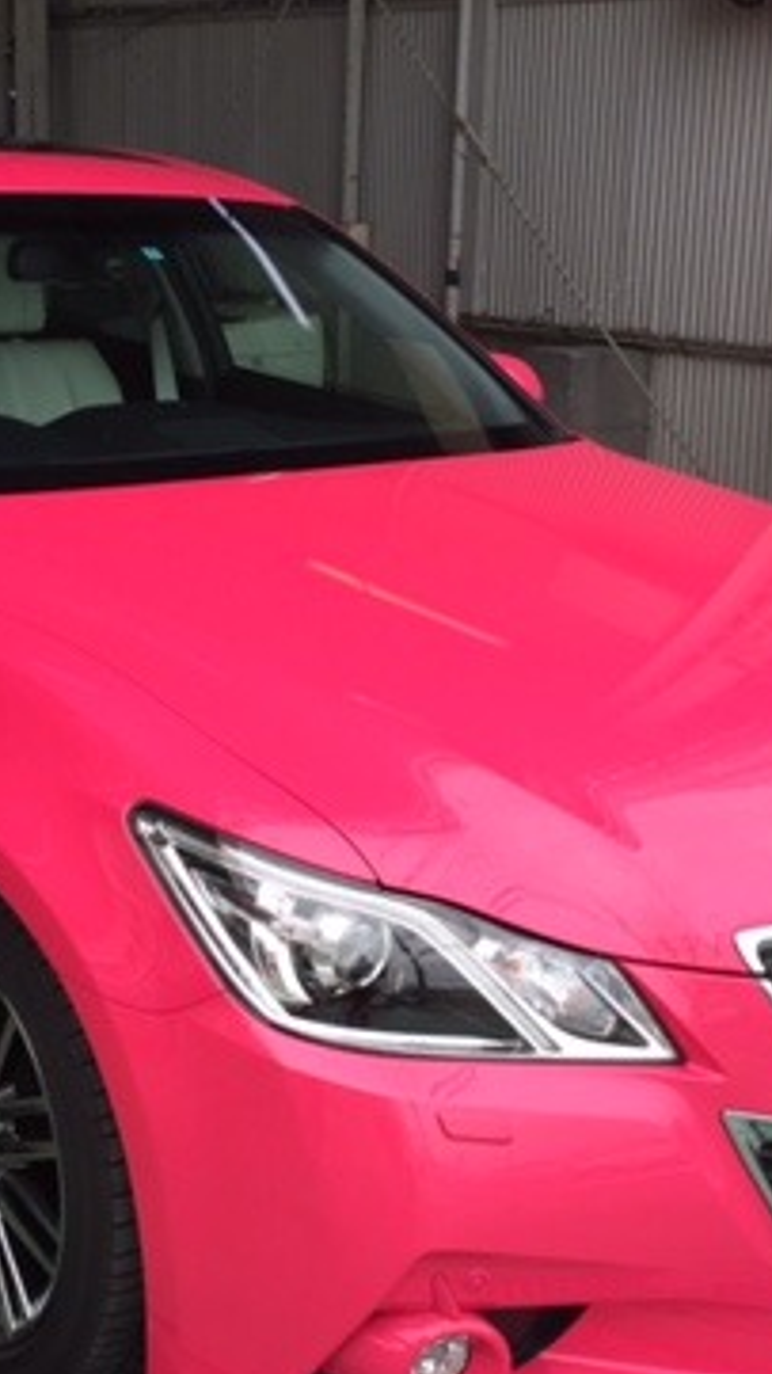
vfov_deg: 37.2
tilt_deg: -13.0
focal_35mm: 56
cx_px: 281
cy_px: 727
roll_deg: -1.8
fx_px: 2038
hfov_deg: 21.4
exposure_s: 1/618
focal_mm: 4.15
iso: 32
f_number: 2.2
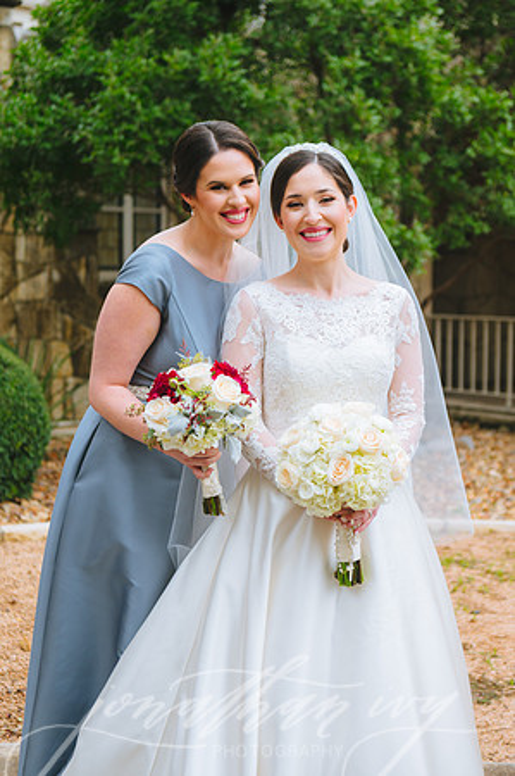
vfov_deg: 32.4
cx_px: 258
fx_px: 1333
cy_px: 388
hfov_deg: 21.9
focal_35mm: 62
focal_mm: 62
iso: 250
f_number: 4
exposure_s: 1/500
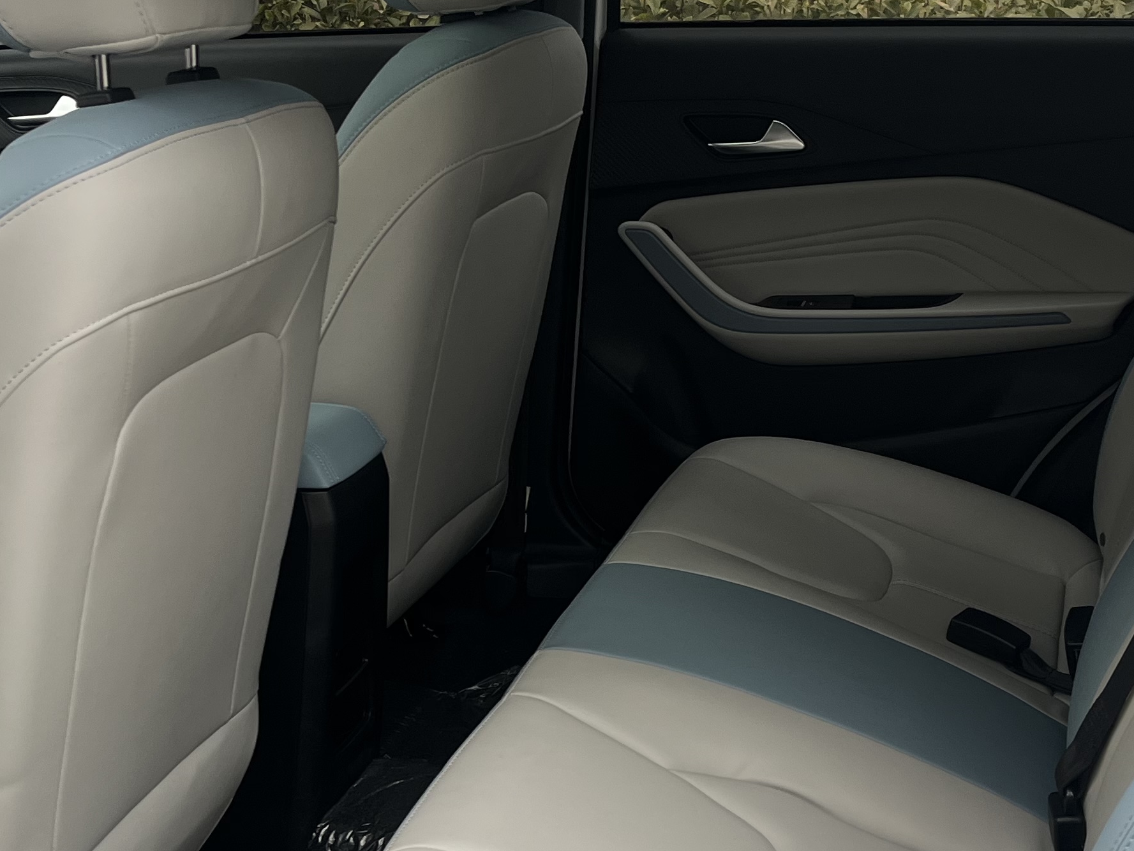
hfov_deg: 32.6
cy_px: 450
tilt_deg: -16.8
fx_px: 1933
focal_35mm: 59
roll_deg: -2.7
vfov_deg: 24.8
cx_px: 649
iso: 50
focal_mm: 5.1
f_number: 1.6
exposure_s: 1/121
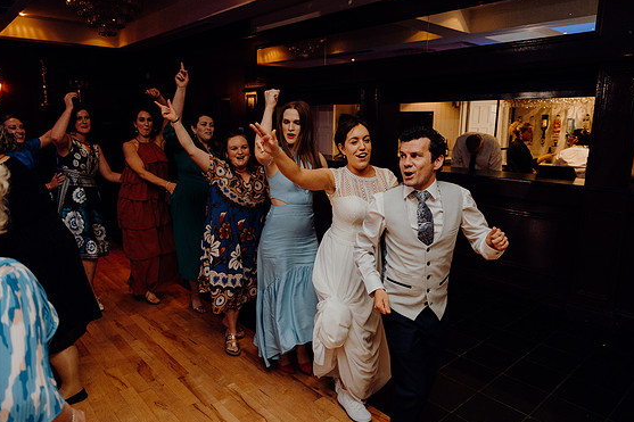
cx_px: 314
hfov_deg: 71.5
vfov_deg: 51.3
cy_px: 213
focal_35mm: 25
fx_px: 440
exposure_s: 1/160
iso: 1250
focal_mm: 24
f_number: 2.8
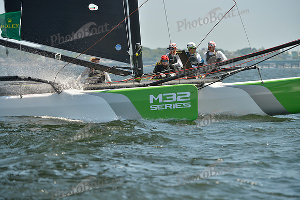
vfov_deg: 5.5
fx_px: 2084
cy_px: 100
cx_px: 150
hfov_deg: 8.2
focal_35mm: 250
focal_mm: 250
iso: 280
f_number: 5.6
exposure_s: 1/1250
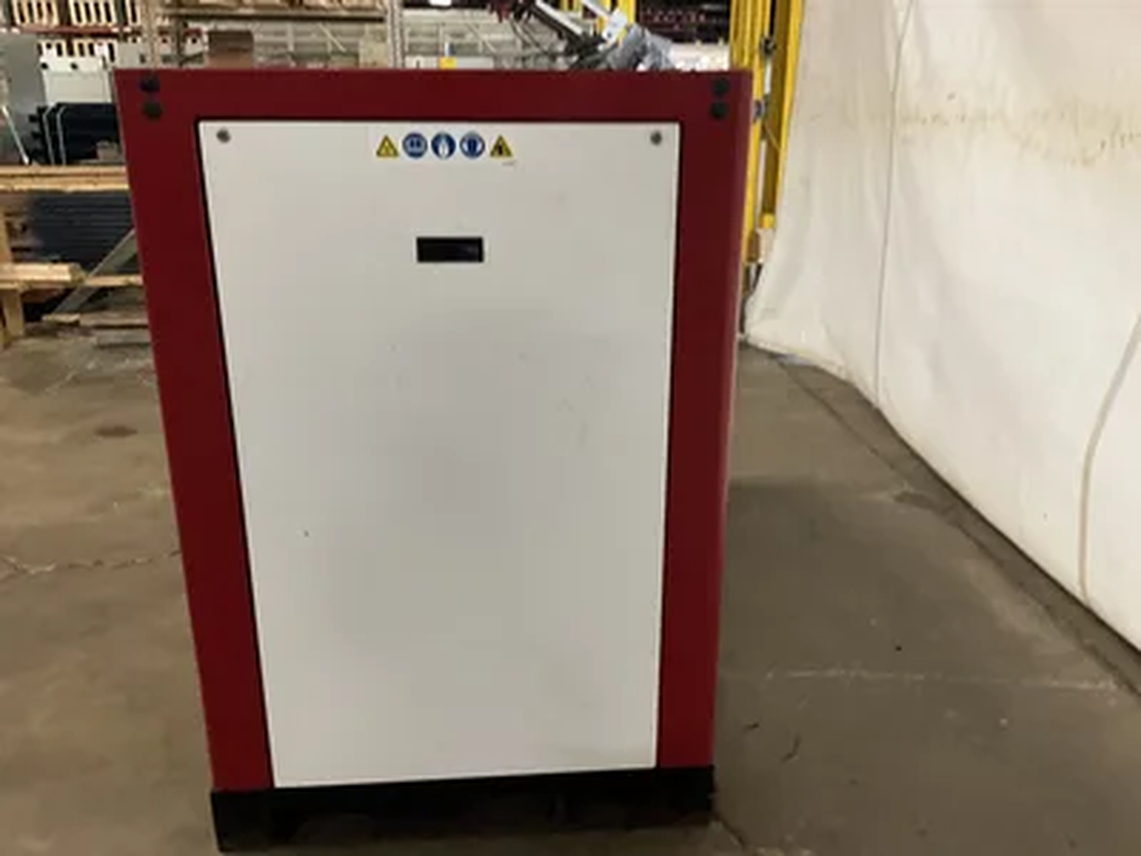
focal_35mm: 29
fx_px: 956
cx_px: 570
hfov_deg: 61.7
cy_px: 428
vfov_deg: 48.2
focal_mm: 3
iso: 250
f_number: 1.8
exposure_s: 1/60
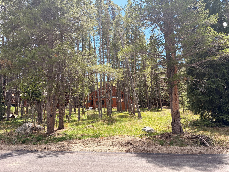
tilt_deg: +7.8
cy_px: 86
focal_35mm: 26
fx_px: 172
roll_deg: +0.6
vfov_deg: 53.1
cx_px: 114
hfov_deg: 67.3
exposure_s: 1/1001
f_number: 1.6
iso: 50
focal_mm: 5.96
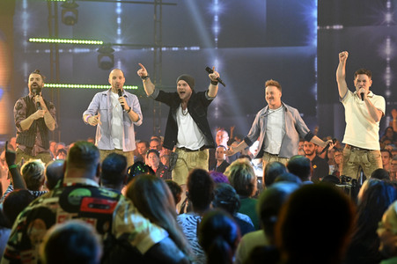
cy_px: 132
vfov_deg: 11.2
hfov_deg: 16.8
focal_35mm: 122
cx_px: 198
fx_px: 1344
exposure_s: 1/800
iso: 6400
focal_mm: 122
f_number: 4.5
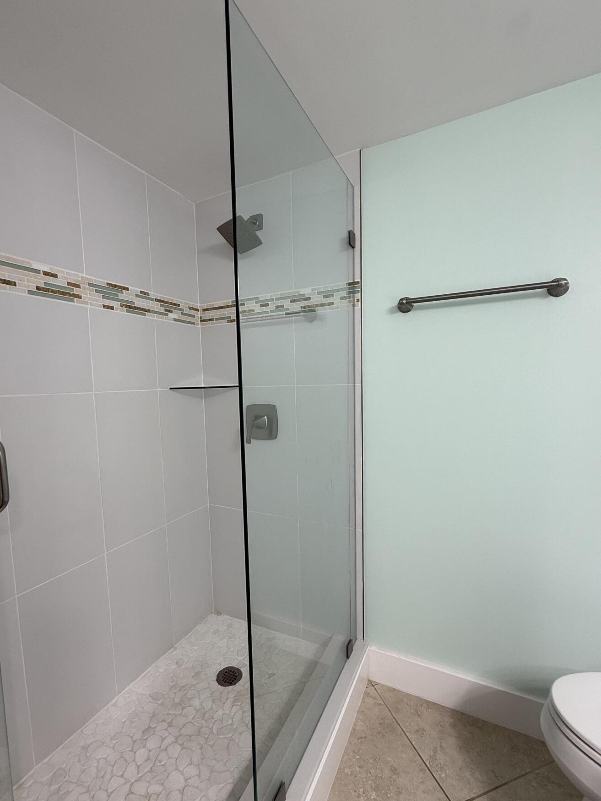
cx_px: 288
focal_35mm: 16
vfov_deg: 94.4
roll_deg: +1.6
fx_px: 370
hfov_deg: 78.1
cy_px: 417
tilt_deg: -4.4
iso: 50
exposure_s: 1/40
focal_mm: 2.22
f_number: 2.2
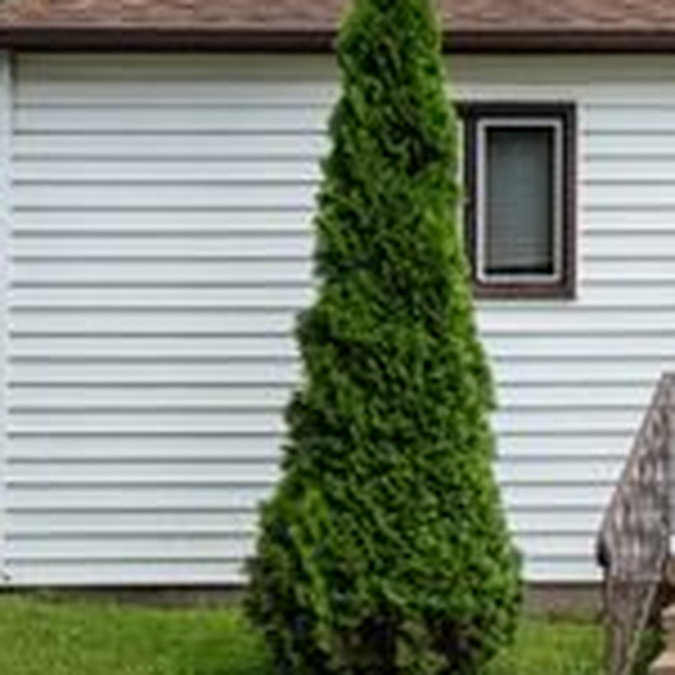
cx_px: 958
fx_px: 1500
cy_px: 155
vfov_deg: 25.0
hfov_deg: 21.9
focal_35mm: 68
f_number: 8
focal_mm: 24
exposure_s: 1/400
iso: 200
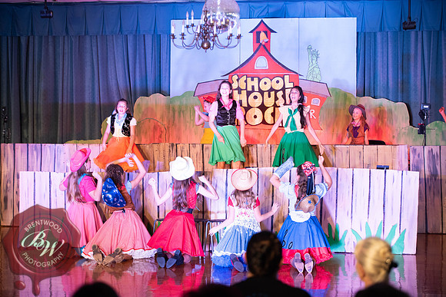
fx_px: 1214
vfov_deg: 14.0
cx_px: 223
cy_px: 148
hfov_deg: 20.8
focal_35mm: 98
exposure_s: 1/100
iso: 560
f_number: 2.8
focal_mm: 98
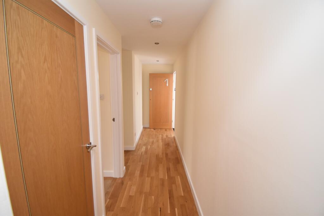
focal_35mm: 15
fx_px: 135
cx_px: 162
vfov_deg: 77.3
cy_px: 108
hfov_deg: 100.4
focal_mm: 10
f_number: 4.5
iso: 1250
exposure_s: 1/125
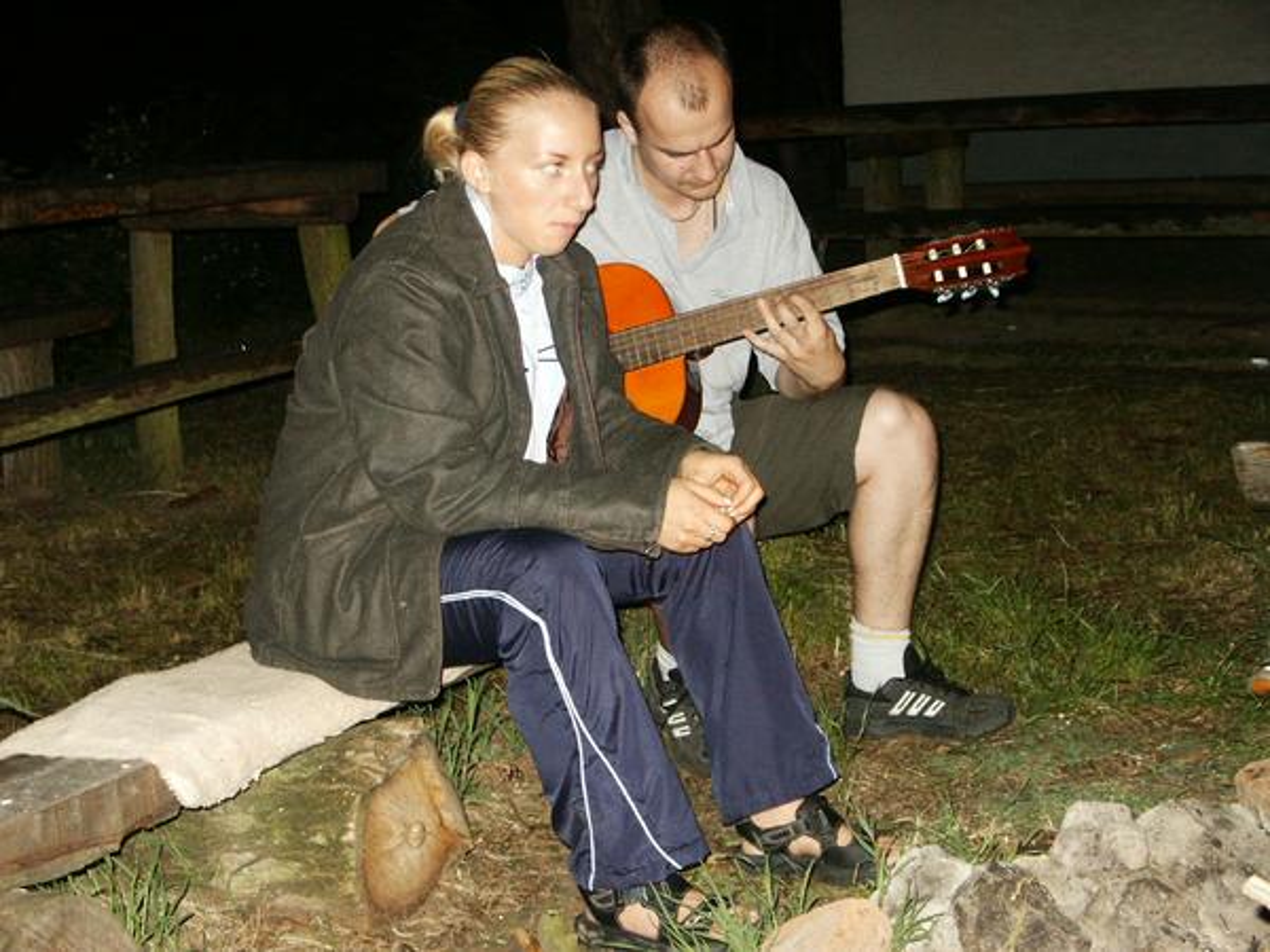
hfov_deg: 34.3
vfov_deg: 26.1
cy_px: 476
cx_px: 635
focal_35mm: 56
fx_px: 2055
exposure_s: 1/60
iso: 200
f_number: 3.6
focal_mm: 11.73
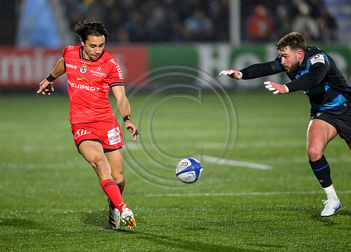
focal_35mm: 485
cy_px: 130
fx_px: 4848
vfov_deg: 3.0
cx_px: 133
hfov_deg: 4.1
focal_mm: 400
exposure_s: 1/2500
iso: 5000
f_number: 3.2
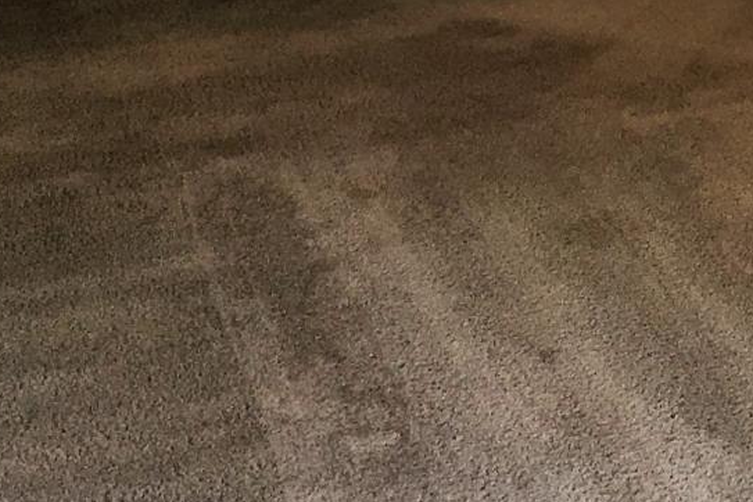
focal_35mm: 111
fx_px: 2322
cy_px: -546
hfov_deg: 18.2
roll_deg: -0.1
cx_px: 621
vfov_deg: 11.1
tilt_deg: -6.1
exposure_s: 1/33
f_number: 2.2
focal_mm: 4.15
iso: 64
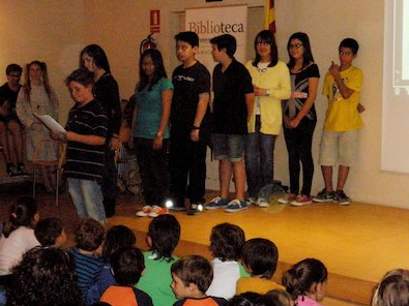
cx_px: 203
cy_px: 152
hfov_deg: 26.7
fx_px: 862
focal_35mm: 73
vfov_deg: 20.2
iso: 500
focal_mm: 12.7
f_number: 5
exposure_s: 1/80
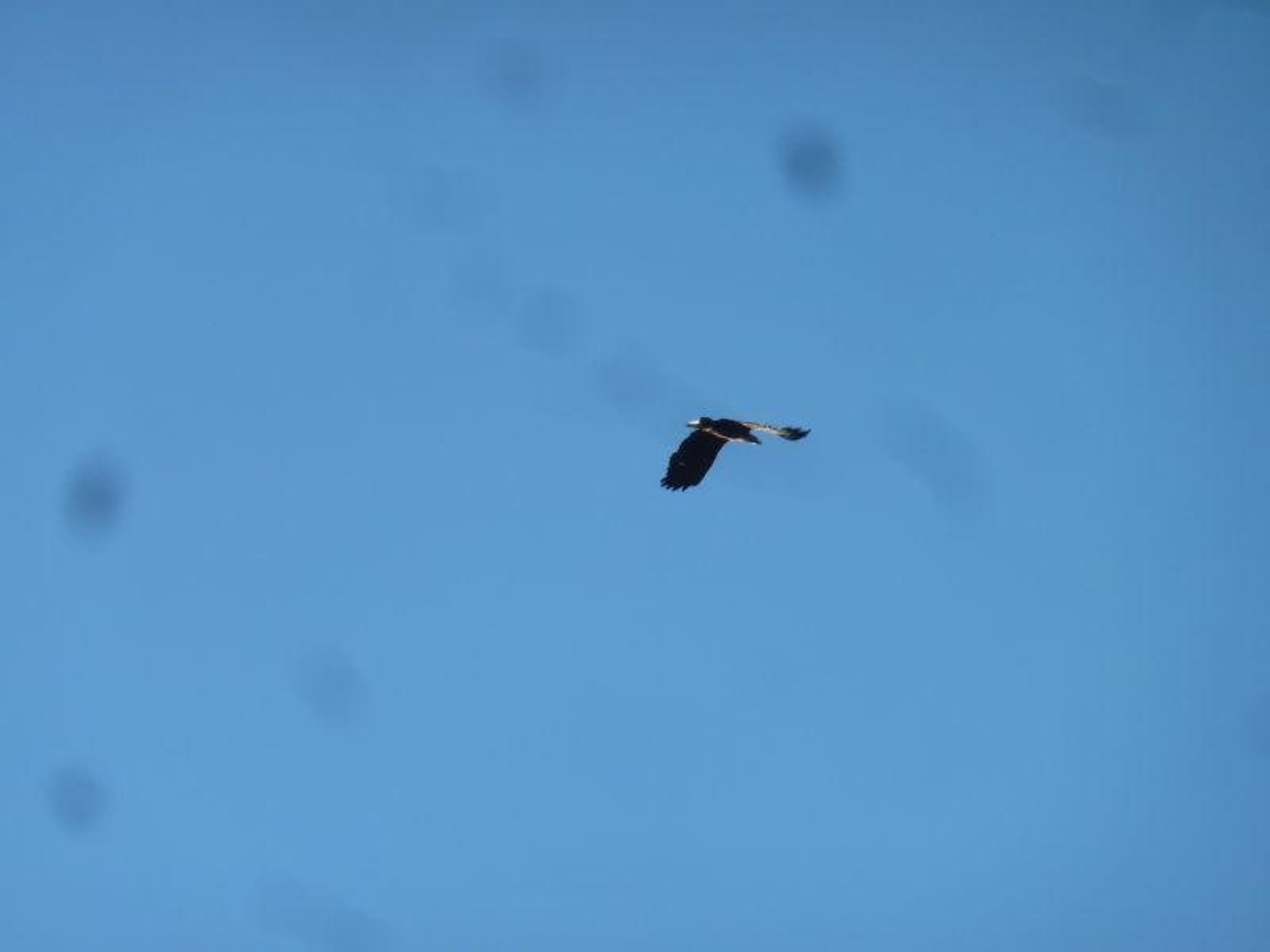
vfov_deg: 5.0
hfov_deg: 6.6
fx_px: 11006
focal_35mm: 300
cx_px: 635
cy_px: 476
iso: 80
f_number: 4.9
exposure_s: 1/250
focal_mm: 49.2
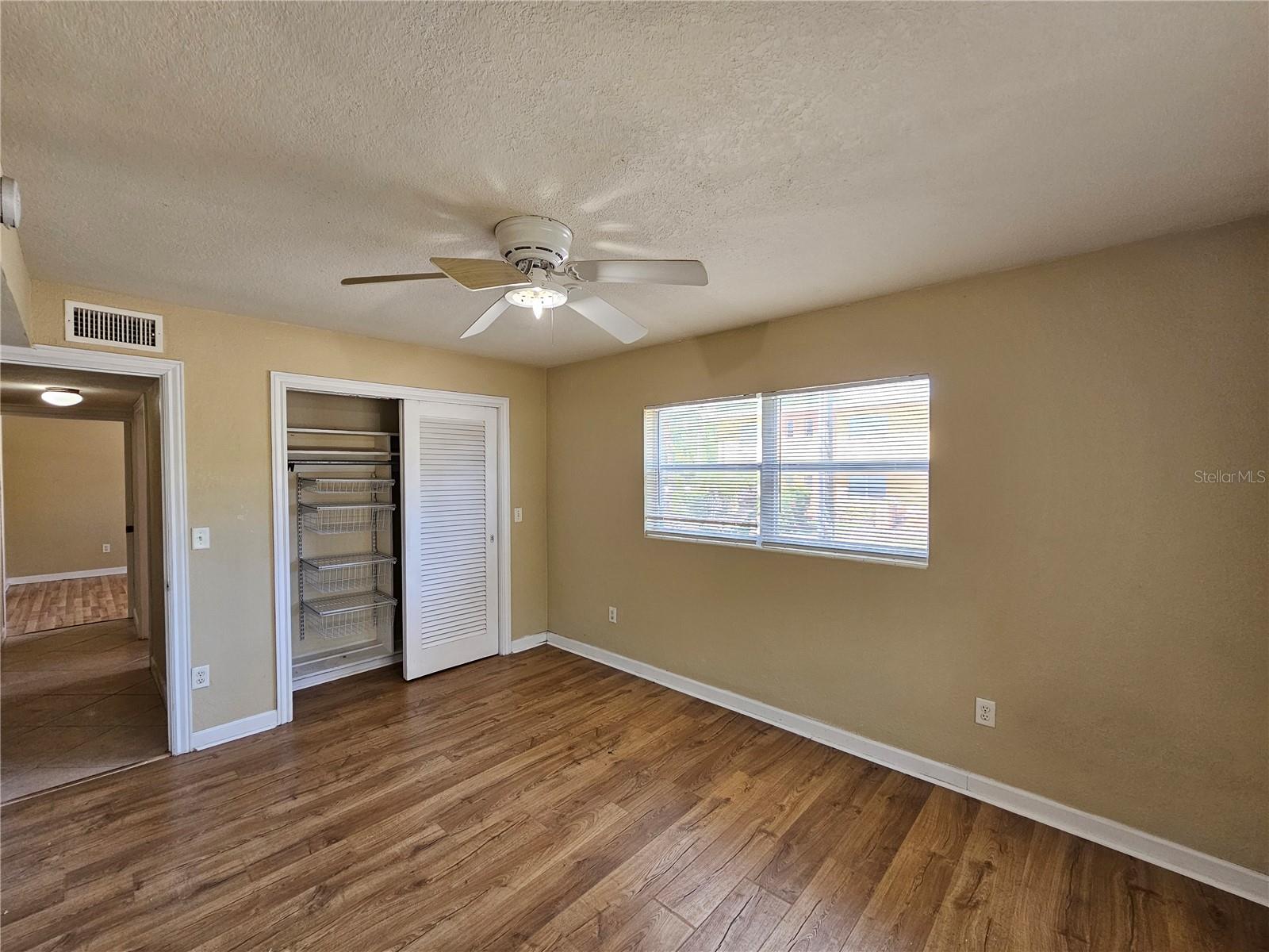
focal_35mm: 13
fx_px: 477
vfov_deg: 89.9
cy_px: 476
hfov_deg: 106.2
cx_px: 634
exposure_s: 1/60
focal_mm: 2.2
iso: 125
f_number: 2.2
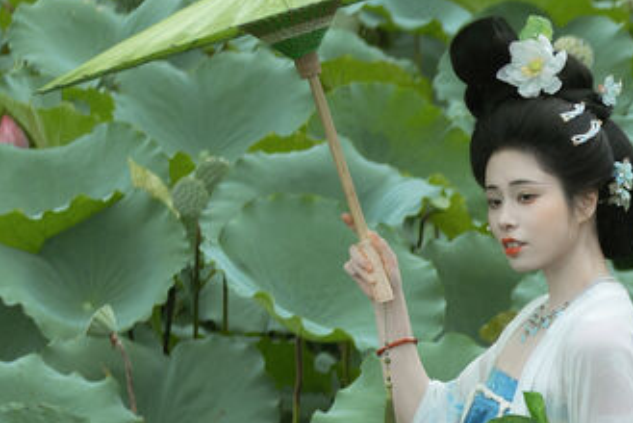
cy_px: 577
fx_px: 4488
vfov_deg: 5.4
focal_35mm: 255
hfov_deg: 7.9
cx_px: 875
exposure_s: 1/500
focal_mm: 70
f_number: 2.8
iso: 100
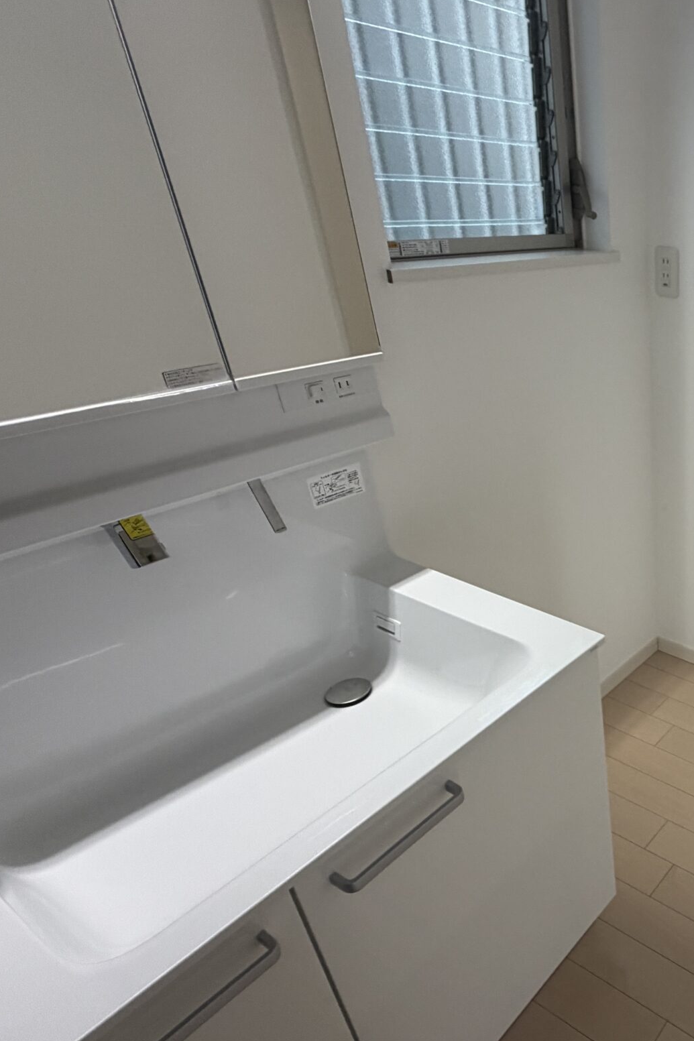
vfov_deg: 73.6
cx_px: 758
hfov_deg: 42.3
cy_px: 562
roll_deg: -2.1
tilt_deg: -29.6
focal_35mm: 24
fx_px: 694
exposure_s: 1/121
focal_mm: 2.22
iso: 250
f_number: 2.2
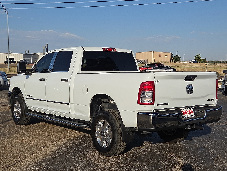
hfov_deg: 38.2
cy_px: 86
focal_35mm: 50
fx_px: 328
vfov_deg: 29.1
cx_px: 114
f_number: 1.8
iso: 63
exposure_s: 1/10000
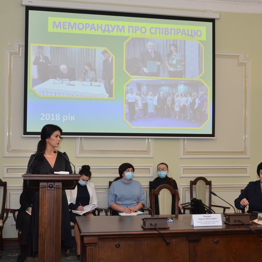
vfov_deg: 34.9
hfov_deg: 34.9
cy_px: 131
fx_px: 417
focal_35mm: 49
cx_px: 139
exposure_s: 1/250
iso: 800
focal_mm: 25
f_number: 4.5
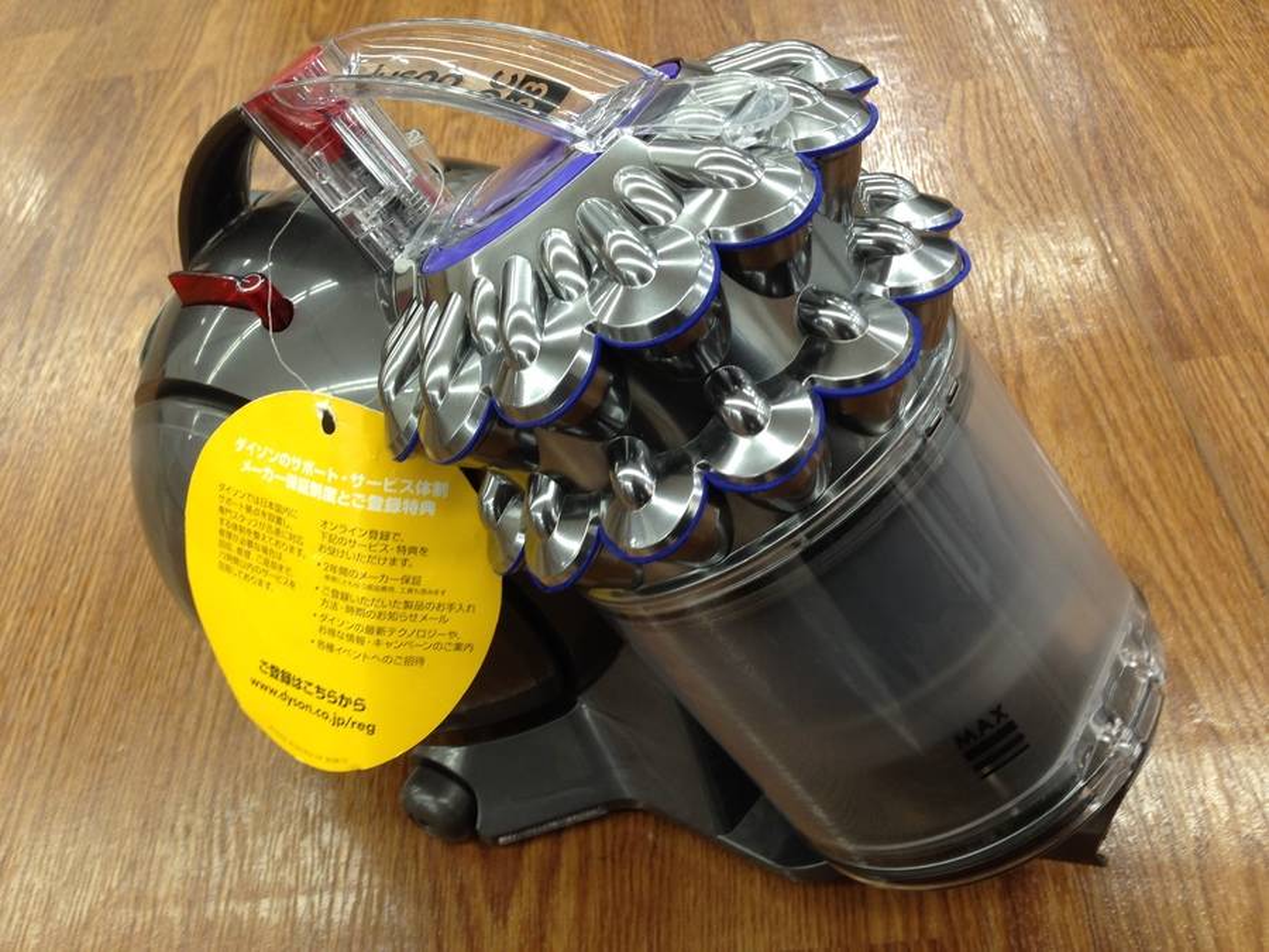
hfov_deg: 55.4
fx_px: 1210
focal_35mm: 33
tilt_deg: -48.0
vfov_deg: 42.9
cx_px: 634
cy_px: 476
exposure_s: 1/30
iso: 50
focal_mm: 4.12
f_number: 2.4
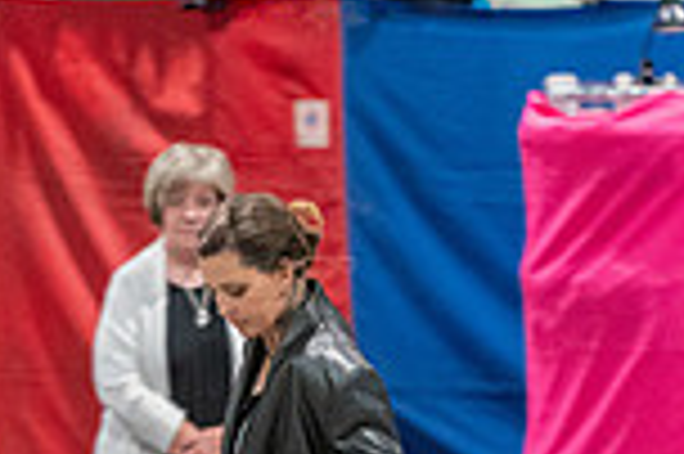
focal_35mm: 764
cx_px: 266
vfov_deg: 1.8
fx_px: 14500
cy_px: 677
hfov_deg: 2.7
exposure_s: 1/250
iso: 6400
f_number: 2.8
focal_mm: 200
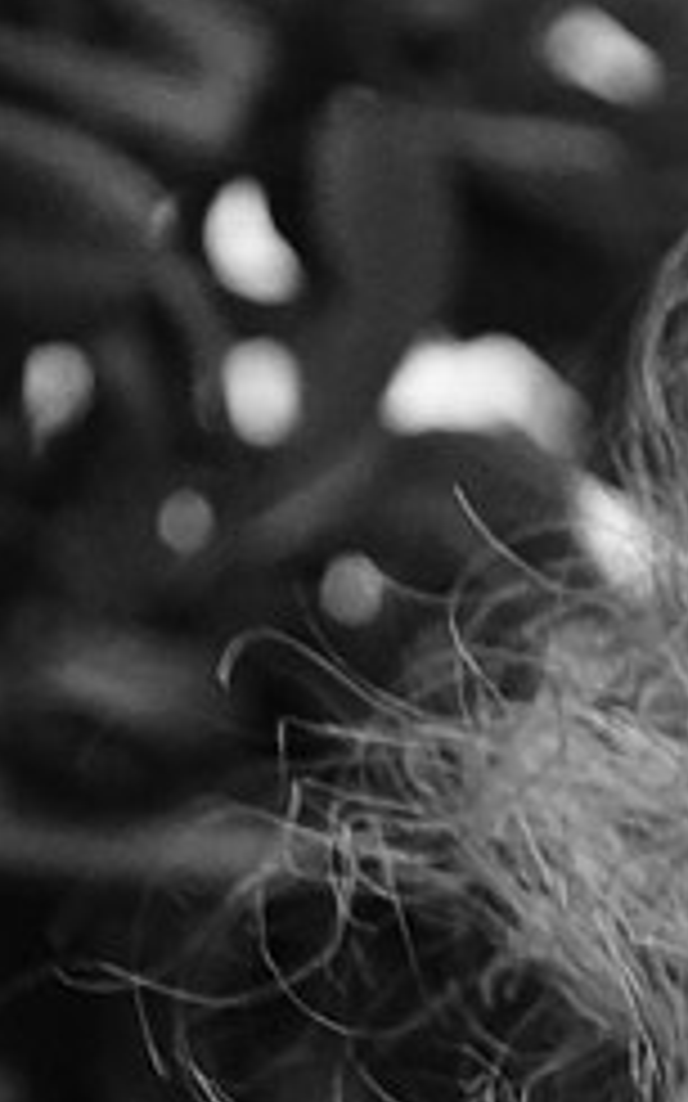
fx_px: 6522
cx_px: 2864
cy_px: 2661
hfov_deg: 5.3
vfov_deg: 8.8
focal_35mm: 217
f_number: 2.8
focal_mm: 17
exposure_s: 1/30
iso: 800
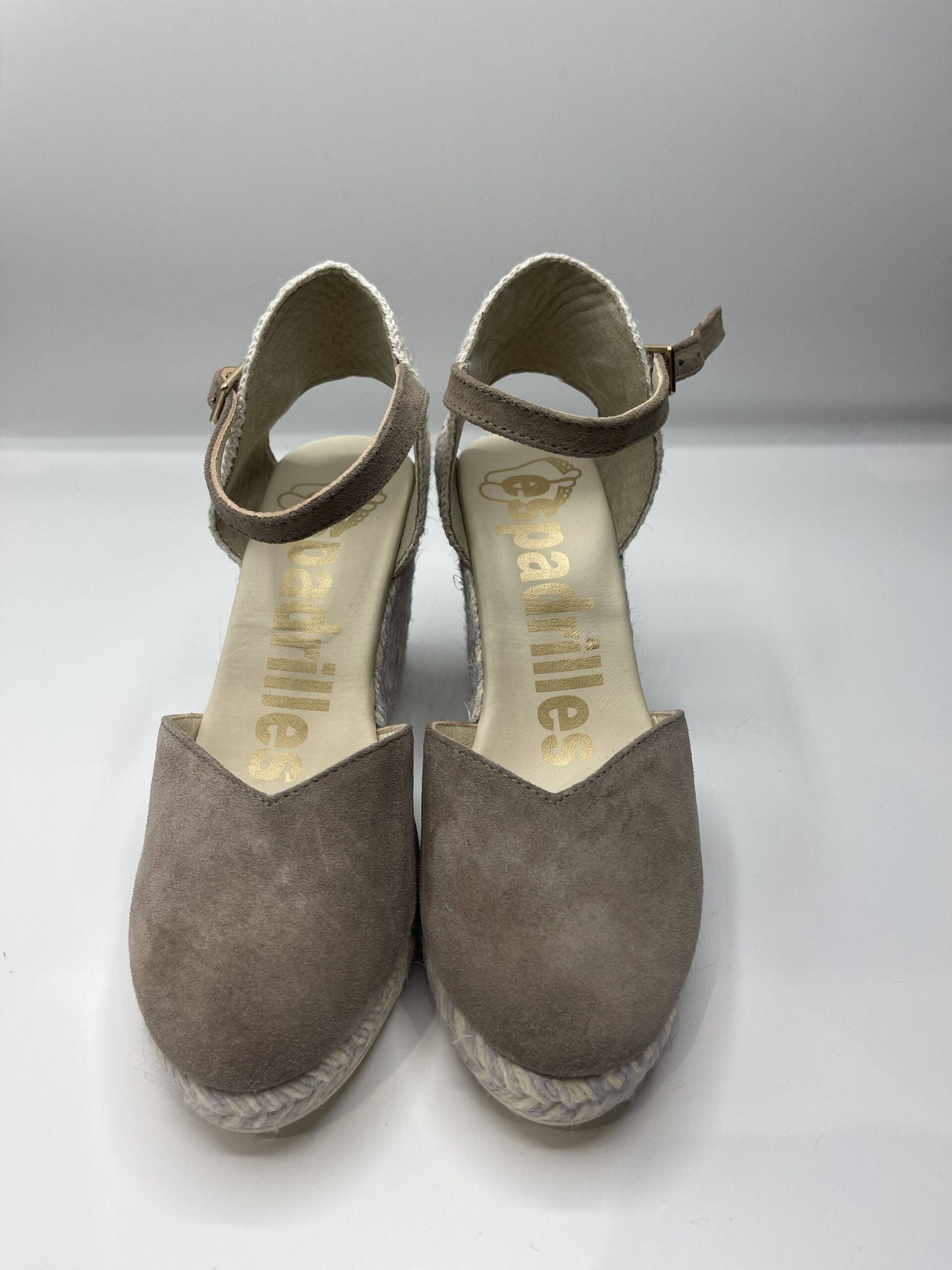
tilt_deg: -34.7
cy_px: 635
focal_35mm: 25
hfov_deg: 54.9
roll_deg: +1.6
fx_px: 917
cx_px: 476
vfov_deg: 69.4
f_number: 1.6
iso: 32
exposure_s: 1/938
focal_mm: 5.1
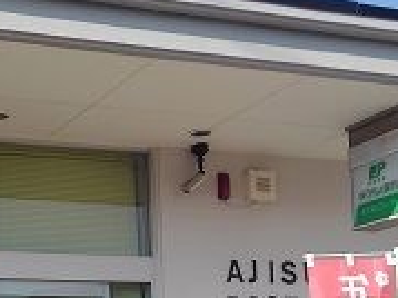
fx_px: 965
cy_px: 340
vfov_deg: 16.9
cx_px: 42
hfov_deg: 22.7
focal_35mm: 84
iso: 50
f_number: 2.2
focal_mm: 3.46
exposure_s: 1/3333
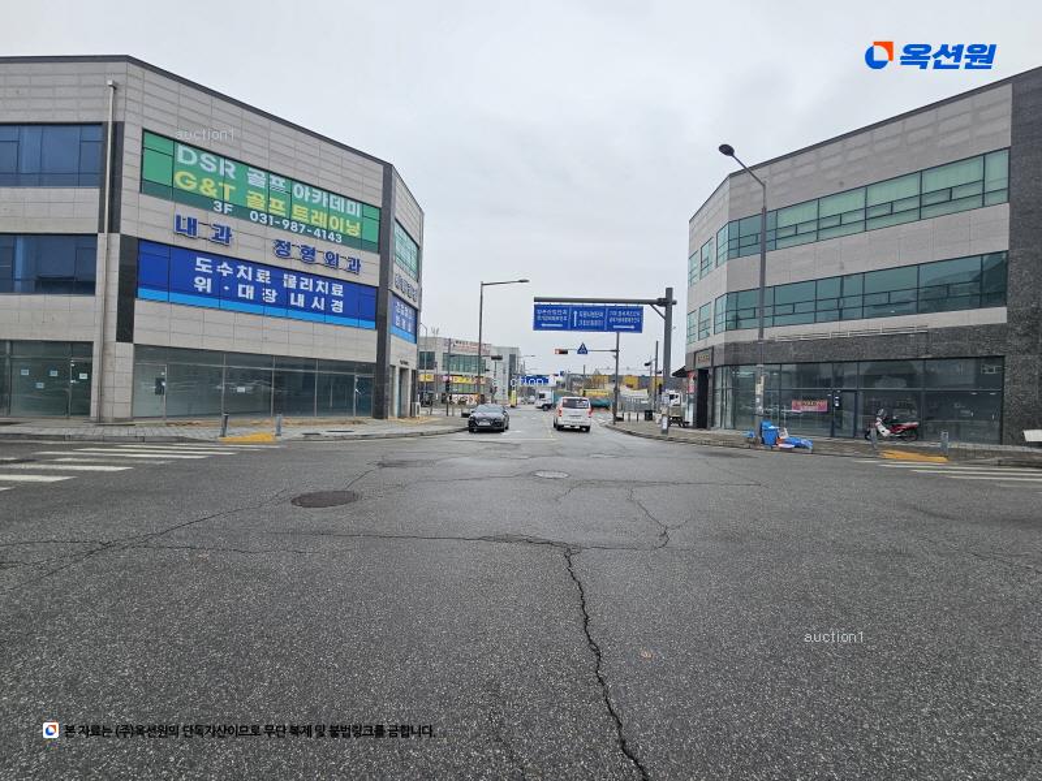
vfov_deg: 89.9
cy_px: 390
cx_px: 521
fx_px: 391
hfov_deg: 106.2
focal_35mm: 13
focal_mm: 2.2
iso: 50
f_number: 2.2
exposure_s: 1/1199
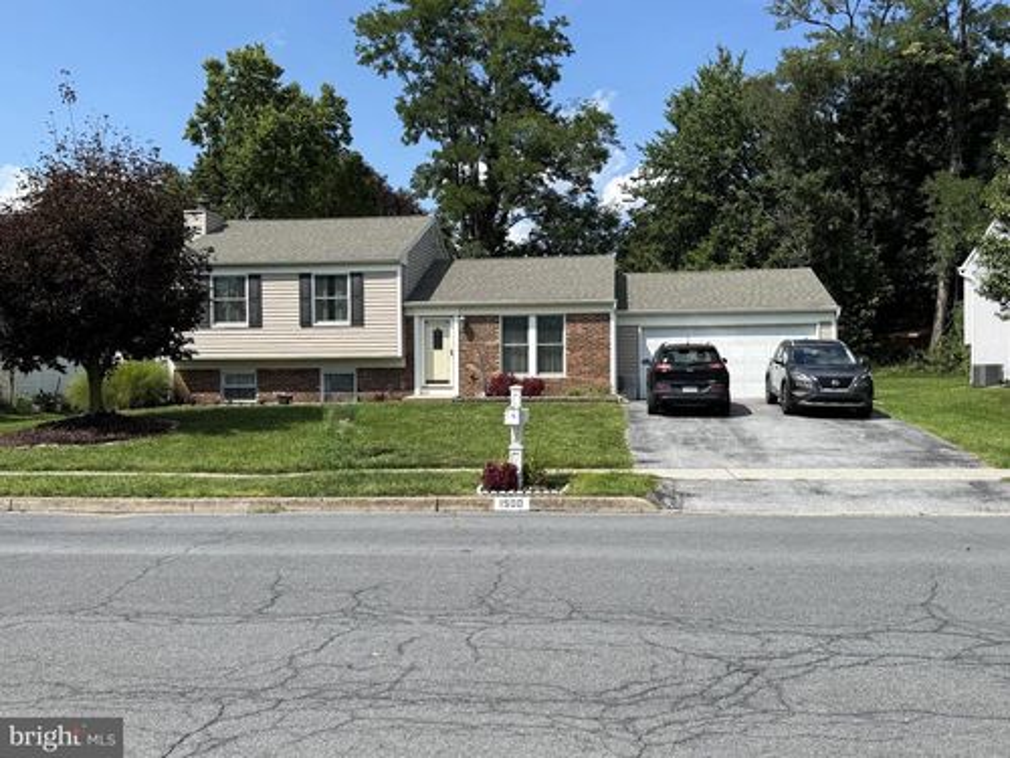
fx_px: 904
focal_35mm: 31
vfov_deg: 45.4
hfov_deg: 58.4
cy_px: 379
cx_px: 505
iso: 80
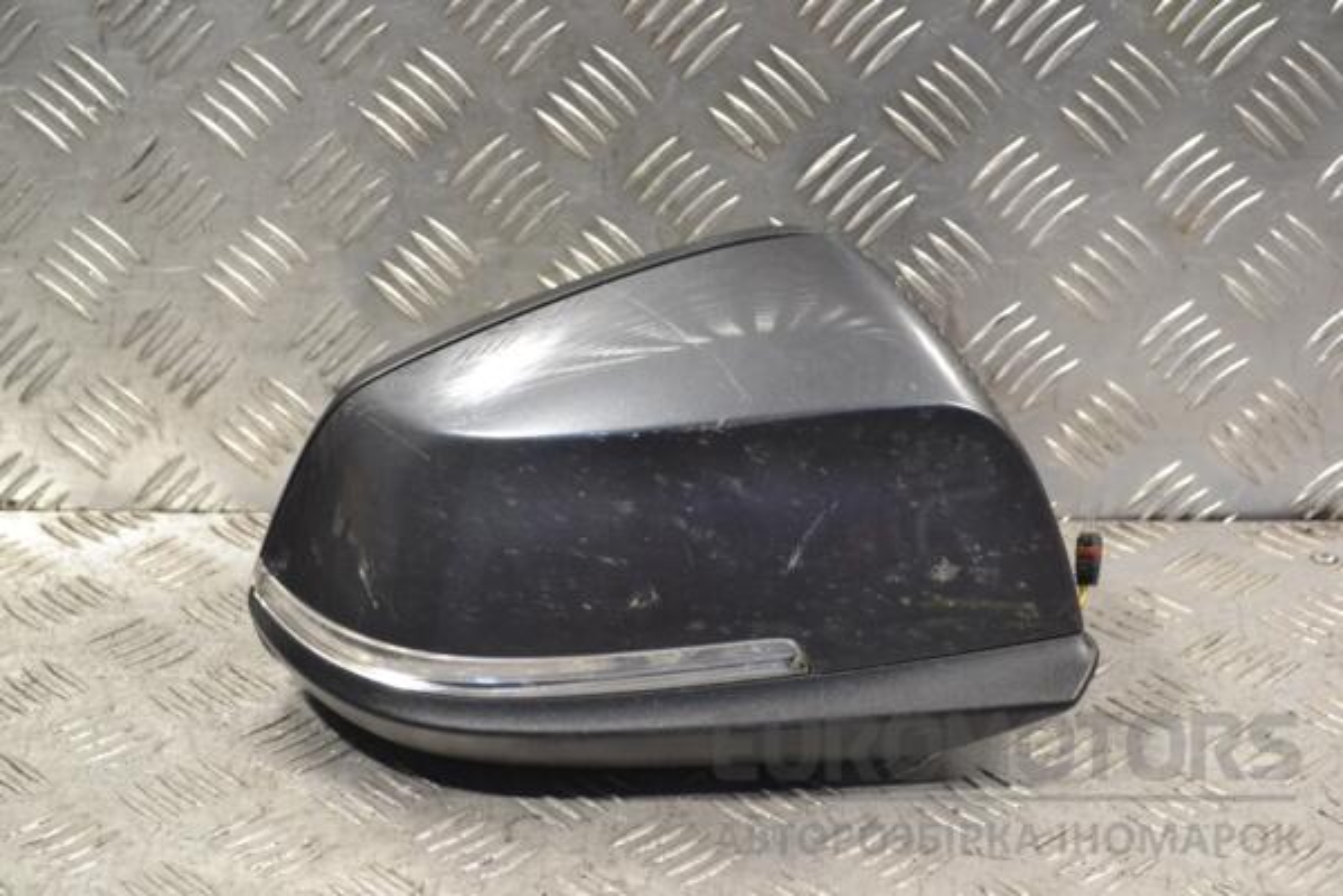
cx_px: 672
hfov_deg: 24.6
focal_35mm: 82
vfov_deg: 16.6
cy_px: 448
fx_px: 3077
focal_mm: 55
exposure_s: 1/250
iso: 3200
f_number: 8
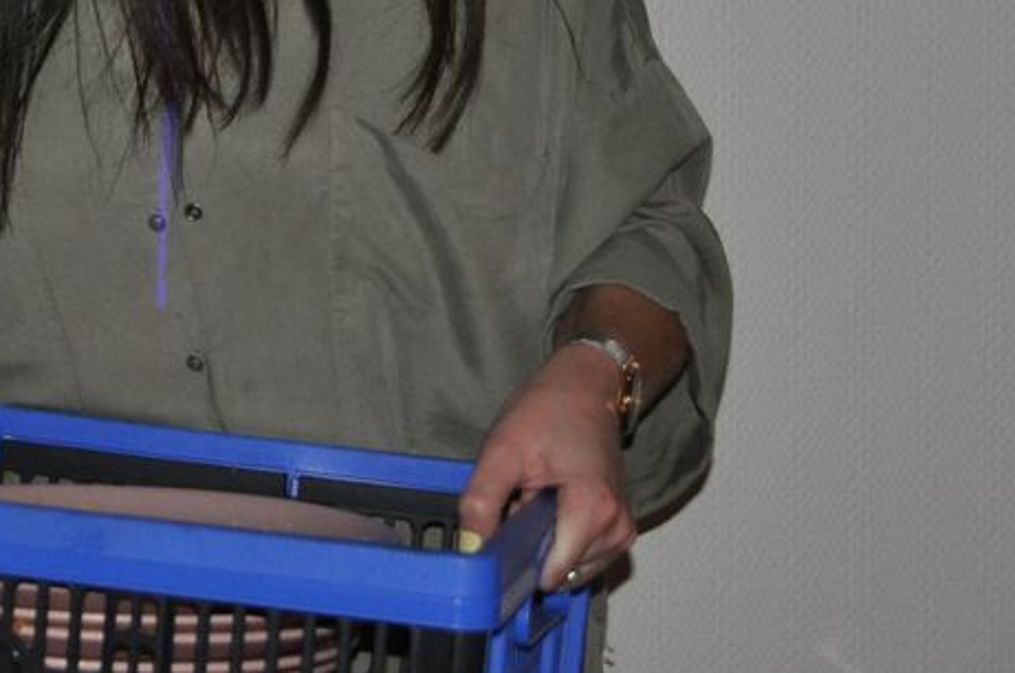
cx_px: 170
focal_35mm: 125
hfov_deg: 16.3
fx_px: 3519
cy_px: 51
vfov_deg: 10.9
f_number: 4.2
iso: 800
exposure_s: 1/60
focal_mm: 30
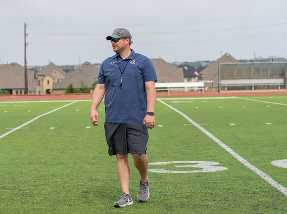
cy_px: 104
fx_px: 956
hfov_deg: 17.1
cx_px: 122
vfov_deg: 12.8
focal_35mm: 116
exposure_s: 1/1250
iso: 400
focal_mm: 100
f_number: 5.6
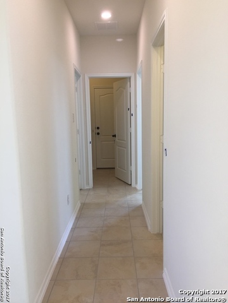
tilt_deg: -7.8
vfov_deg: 61.7
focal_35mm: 29
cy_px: 152
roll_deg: +1.1
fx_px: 255
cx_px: 114
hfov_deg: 48.2
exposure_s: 1/60
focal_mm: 4.15
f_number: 2.2
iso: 40
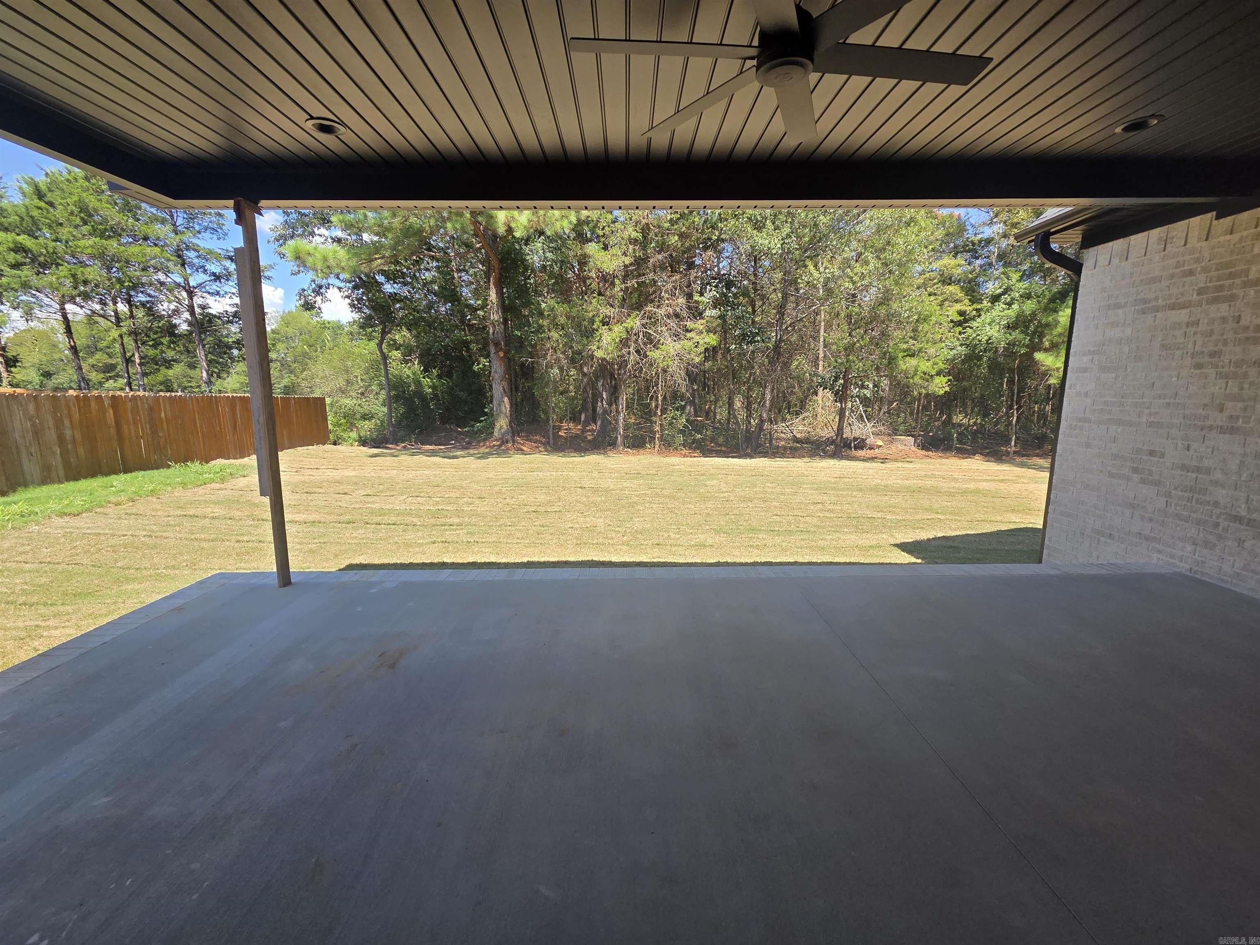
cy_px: 472
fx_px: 473
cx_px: 630
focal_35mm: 13
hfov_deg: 106.2
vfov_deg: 89.9
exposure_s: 1/662
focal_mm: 2.2
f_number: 2.2
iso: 50
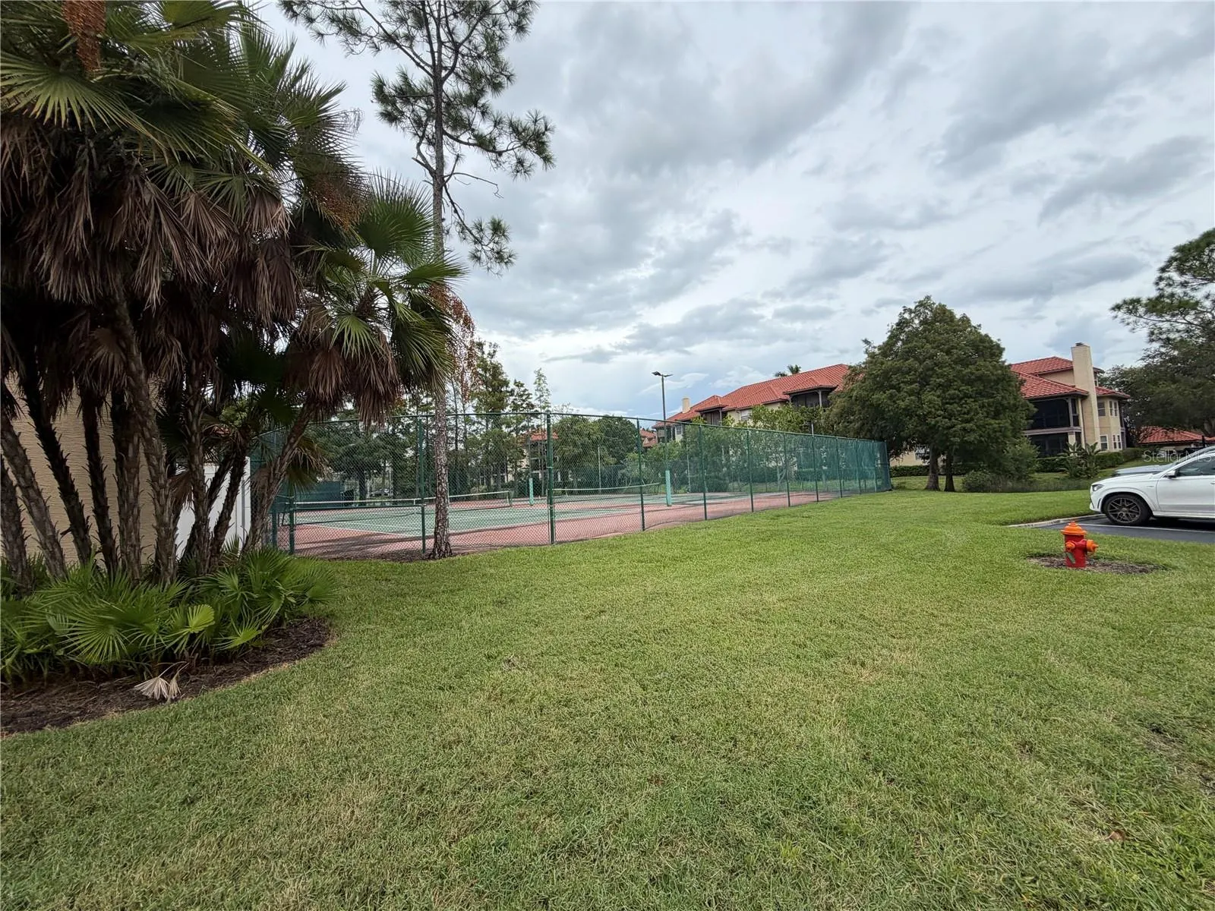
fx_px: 491
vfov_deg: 85.7
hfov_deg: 102.1
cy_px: 456
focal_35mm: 14
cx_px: 608
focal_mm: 2.22
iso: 20
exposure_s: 1/1050
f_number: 2.2
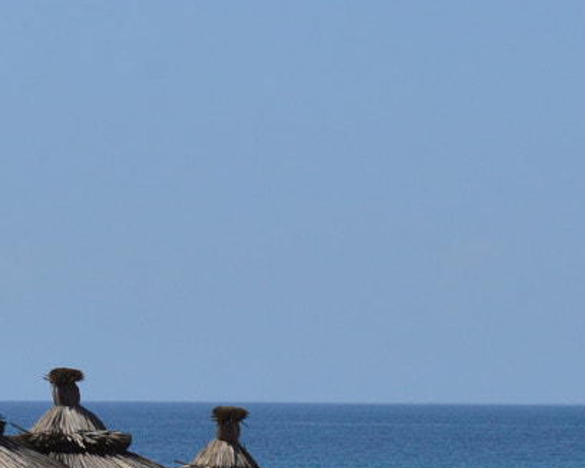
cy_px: 423
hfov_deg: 7.1
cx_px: 964
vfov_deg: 5.8
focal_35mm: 265
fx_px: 4586
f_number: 14
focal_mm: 48
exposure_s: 1/400
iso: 200
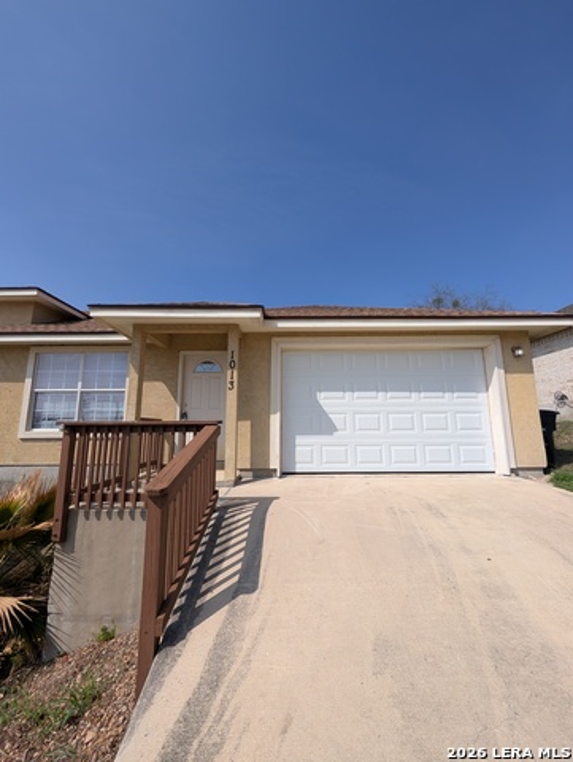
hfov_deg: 94.6
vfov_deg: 110.5
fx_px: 264
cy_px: 381
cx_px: 286
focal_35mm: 12
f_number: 1.7
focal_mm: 2.02
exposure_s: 1/4505
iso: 53
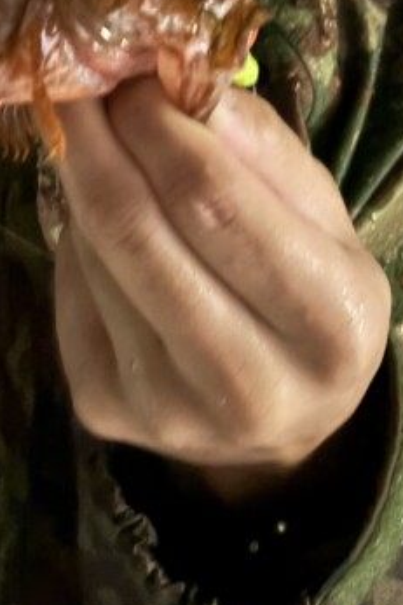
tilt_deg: +2.0
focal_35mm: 78
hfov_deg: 17.1
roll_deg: -6.7
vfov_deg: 23.2
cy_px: -173
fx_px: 1311
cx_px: 5
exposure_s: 1/15
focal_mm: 5.96
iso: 2000
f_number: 1.6
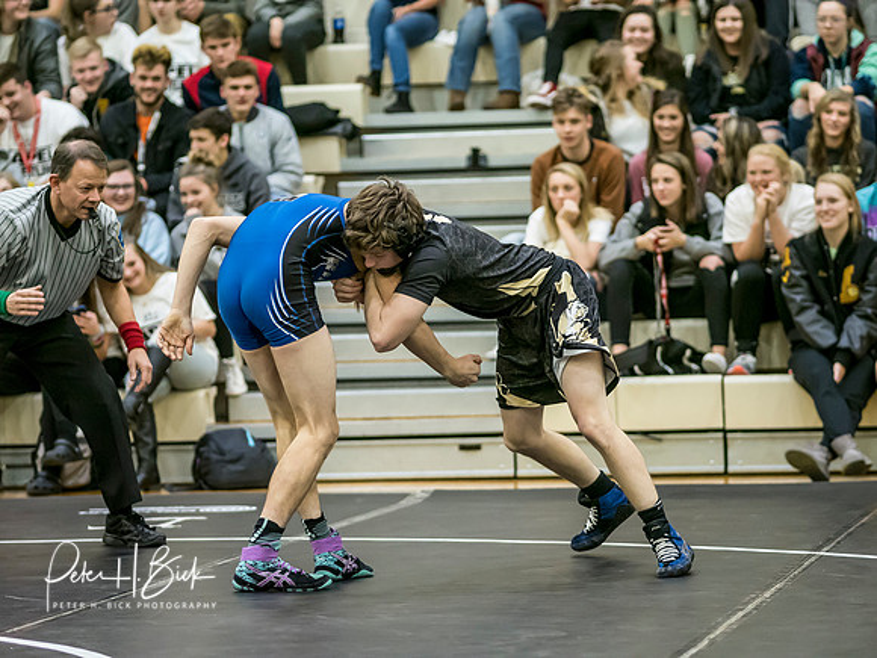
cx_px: 438
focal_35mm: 150
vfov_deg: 9.9
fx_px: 3800
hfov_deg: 13.2
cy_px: 329
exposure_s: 1/800
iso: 3200
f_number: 1.8
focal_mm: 75
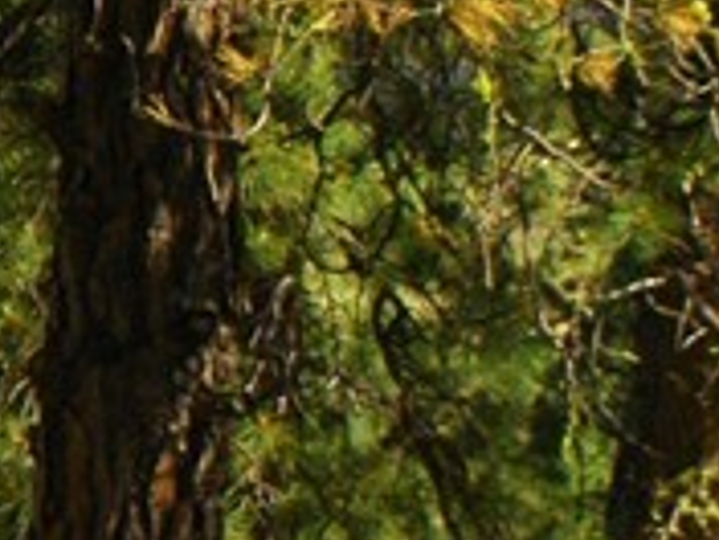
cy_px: 221
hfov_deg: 7.3
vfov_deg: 6.0
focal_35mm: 249
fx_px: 5172
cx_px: -1211
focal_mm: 28
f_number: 10
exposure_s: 1/50
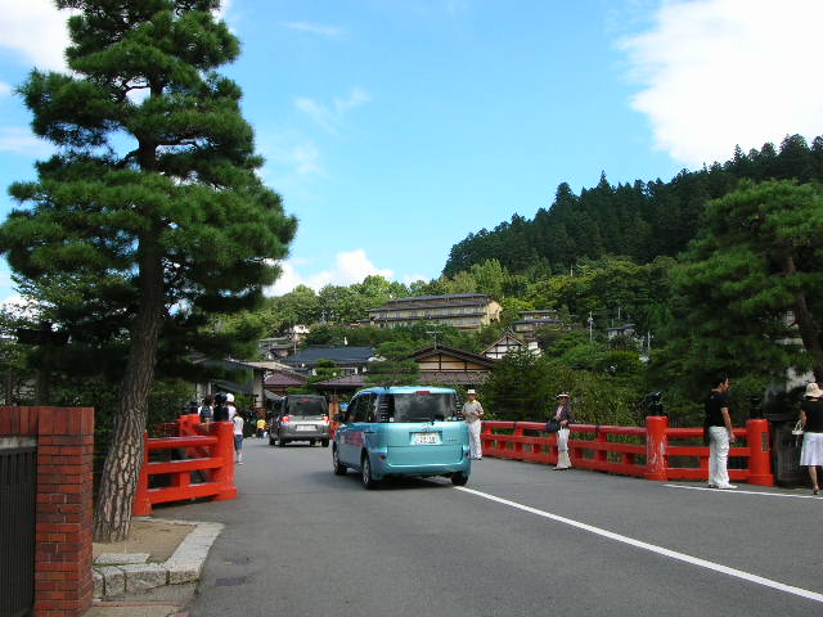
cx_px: 412
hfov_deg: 52.6
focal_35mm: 35
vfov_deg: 40.7
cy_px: 308
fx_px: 832
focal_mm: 5.8
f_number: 5.6
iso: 50
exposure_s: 1/153
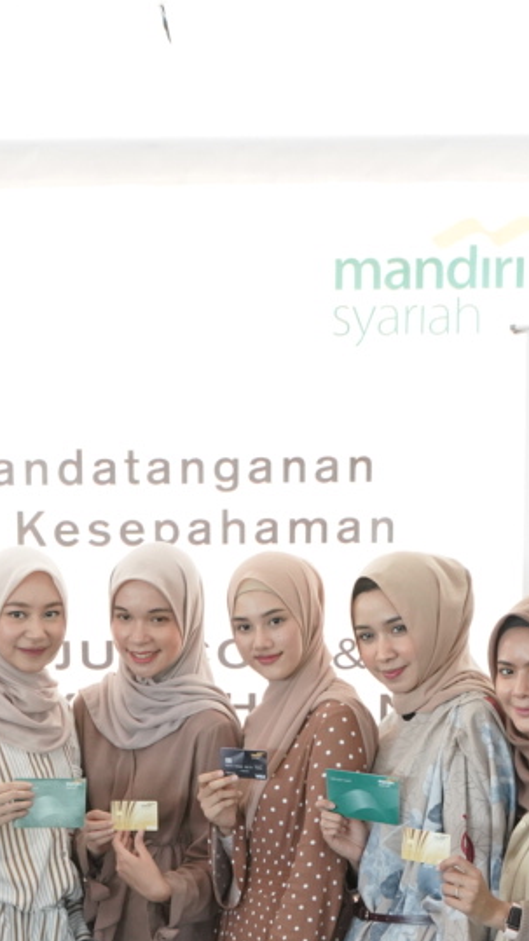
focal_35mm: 88
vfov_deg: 23.6
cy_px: 838
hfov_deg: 13.7
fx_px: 2195
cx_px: 189
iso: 2000
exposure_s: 1/125
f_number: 5.6
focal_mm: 28
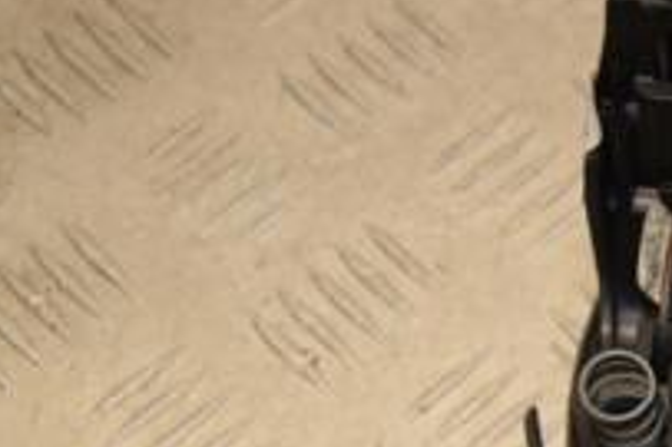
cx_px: 957
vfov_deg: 10.2
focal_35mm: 133
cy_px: 477
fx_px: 2481
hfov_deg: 14.5
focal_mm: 30
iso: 800
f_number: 8
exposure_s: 1/200
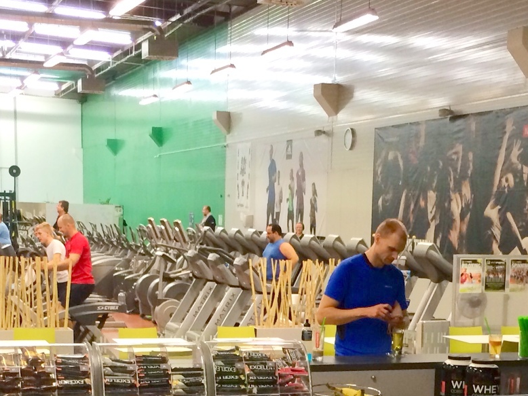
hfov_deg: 24.7
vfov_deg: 18.0
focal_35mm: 79
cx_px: 309
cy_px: 424
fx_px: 1205
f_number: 2.2
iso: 125
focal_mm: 4.12
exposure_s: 1/30
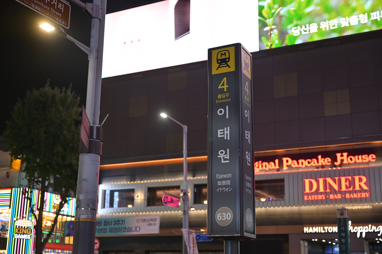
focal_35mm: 49
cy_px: 127
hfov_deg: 40.4
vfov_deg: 27.5
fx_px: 520
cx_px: 191
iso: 800
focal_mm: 49
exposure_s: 1/200
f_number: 2.8
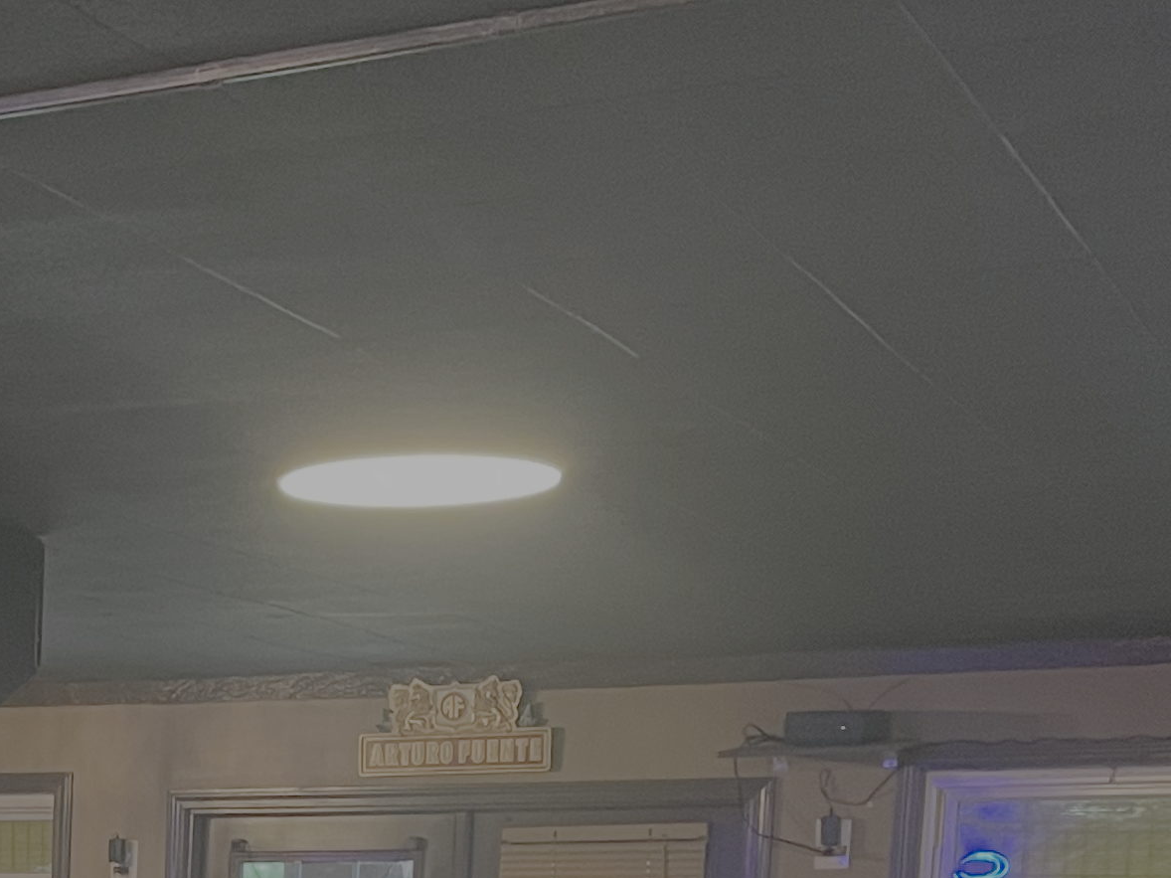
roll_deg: -1.0
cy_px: 1368
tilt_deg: -6.6
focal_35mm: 89
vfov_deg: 15.2
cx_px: -213
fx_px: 3010
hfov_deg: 20.6
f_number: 1.6
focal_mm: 4.2
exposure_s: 1/40
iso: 500
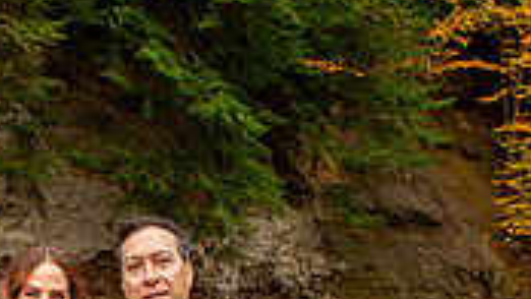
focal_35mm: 97
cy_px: 473
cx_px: 150
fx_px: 1366
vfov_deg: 11.8
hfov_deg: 21.8
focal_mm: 24
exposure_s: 1/160
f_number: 4.5
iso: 400
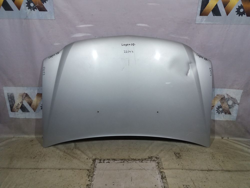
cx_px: 125
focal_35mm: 28
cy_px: 94
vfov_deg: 49.7
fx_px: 202
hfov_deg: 63.4
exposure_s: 1/33
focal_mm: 3.7
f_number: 1.9
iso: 100
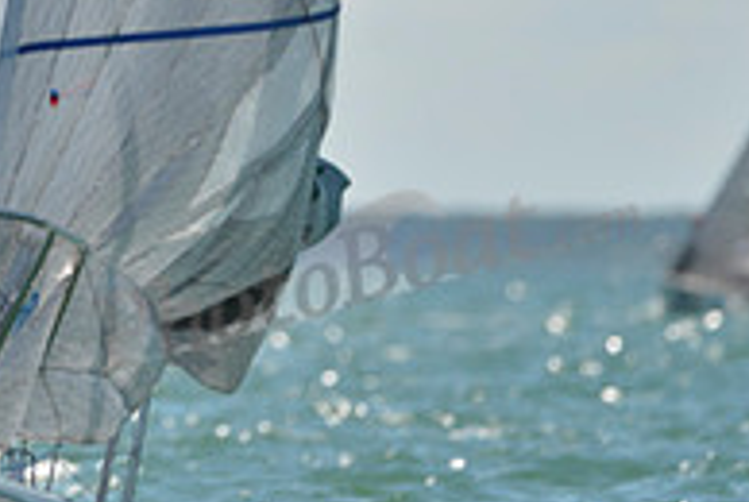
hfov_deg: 1.7
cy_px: 126
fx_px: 24900
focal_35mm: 1195
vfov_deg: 1.2
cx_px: -100
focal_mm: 400
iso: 200
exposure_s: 1/1600
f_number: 5.6
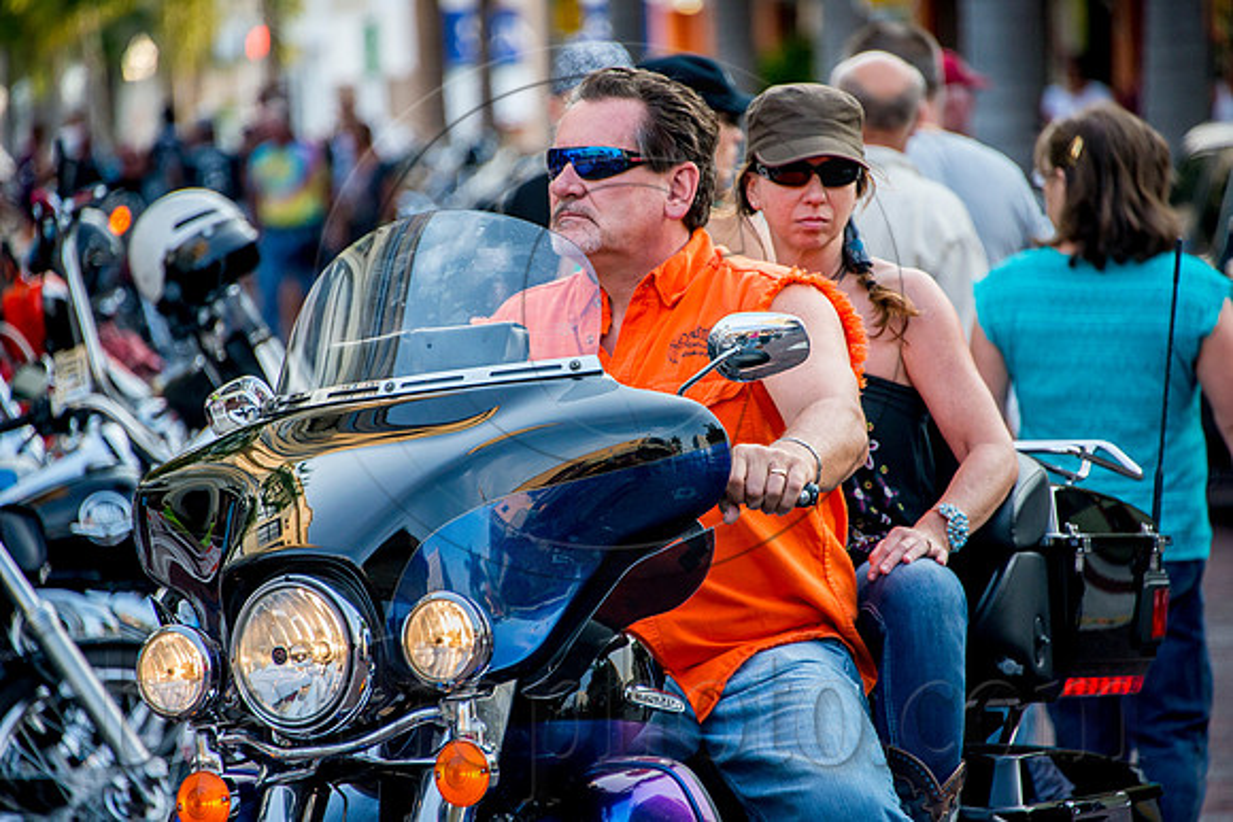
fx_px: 10277
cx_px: 616
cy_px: 411
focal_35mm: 300
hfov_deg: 6.9
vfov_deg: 4.6
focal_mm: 300
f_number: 5.6
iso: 800
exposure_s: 1/640
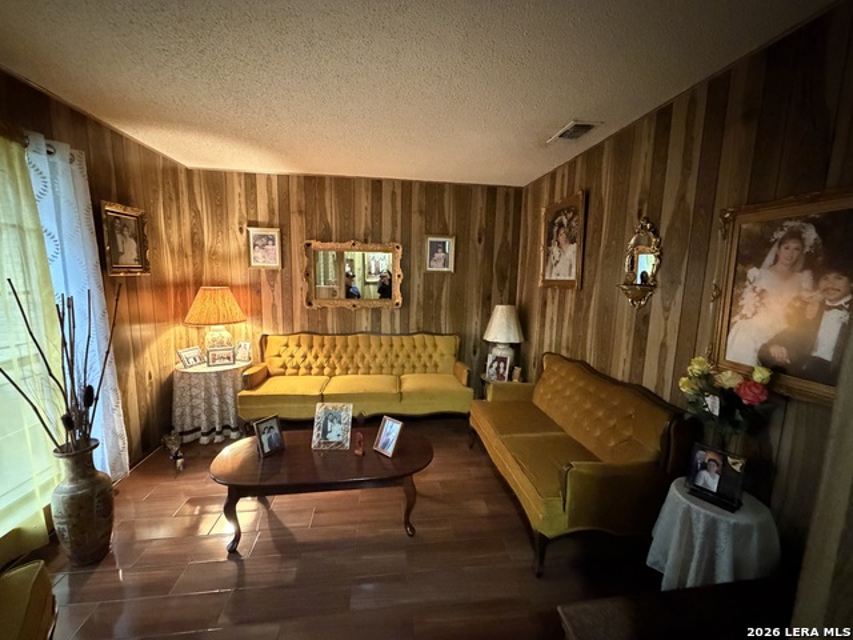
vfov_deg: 85.7
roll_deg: -1.4
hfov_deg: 102.1
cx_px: 426
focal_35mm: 14
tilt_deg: -6.3
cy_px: 320
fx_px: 345
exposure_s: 1/40
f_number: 2.2
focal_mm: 2.22
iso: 1600
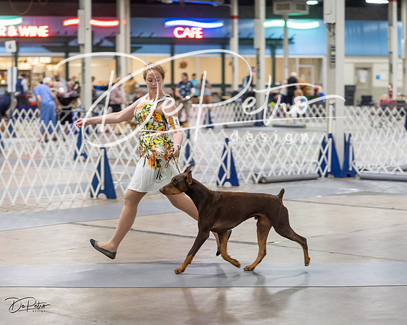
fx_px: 1261
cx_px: 204
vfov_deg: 14.7
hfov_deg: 18.3
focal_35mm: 105
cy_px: 162
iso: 2000
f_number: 2.8
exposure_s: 1/160
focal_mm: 93
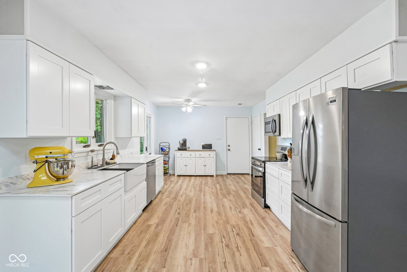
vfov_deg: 73.7
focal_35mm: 16
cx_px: 204
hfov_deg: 96.7
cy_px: 136
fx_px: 181
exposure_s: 1/30
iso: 800
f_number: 8
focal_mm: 16
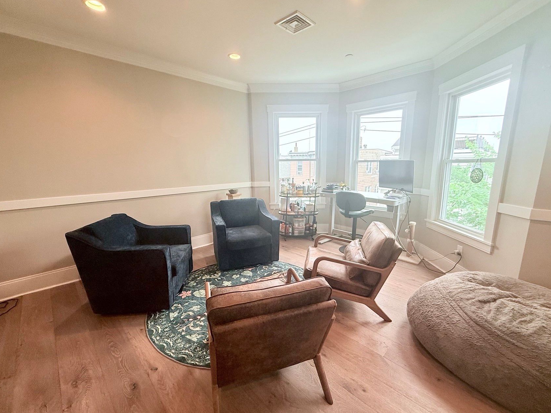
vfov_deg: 81.7
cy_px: 212
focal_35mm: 15
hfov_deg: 98.2
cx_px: 282
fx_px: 239
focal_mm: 2.22
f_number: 2.2
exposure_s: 1/120
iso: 125
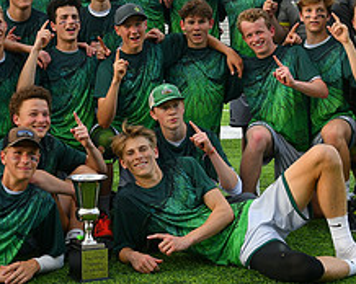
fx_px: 908
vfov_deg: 17.8
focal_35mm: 86
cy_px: 115
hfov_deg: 21.7
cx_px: 34
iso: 100
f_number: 3.2
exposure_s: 1/320
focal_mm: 23
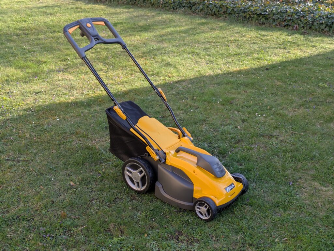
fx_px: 492
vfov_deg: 28.6
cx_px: 167
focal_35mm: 51
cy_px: 126
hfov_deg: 37.5
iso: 44
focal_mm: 5.43
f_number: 1.89
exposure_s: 1/295
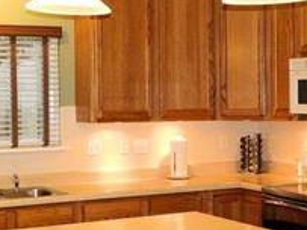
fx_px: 700
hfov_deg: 24.7
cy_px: 117
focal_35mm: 79
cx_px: 153
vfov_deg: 18.6
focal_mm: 4.5
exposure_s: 1/30
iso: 250
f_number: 3.1
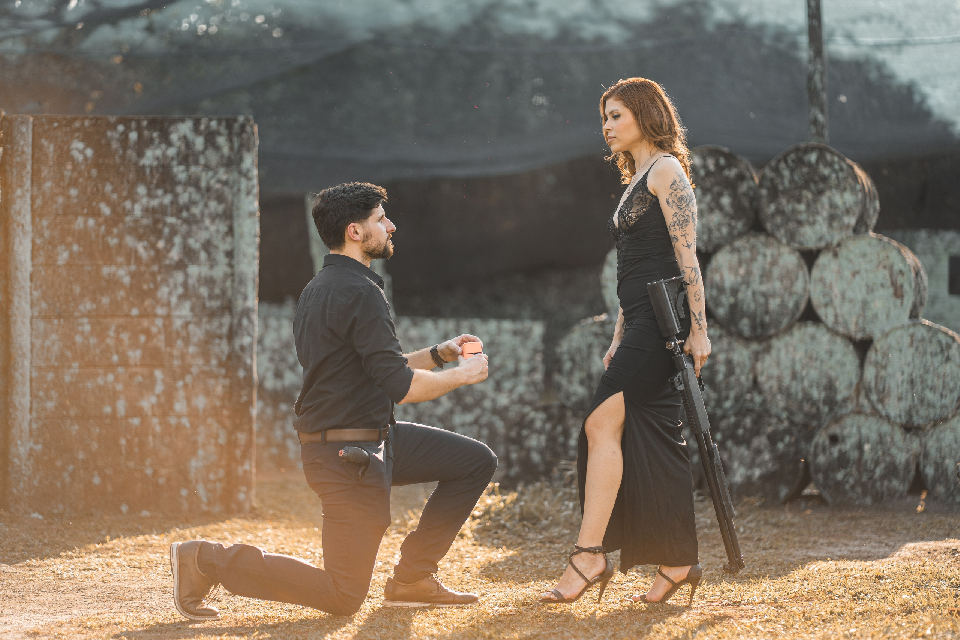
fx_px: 2267
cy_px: 320
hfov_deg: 23.9
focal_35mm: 85
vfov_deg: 16.1
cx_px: 480
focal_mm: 85
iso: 100
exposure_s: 1/500
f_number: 1.8
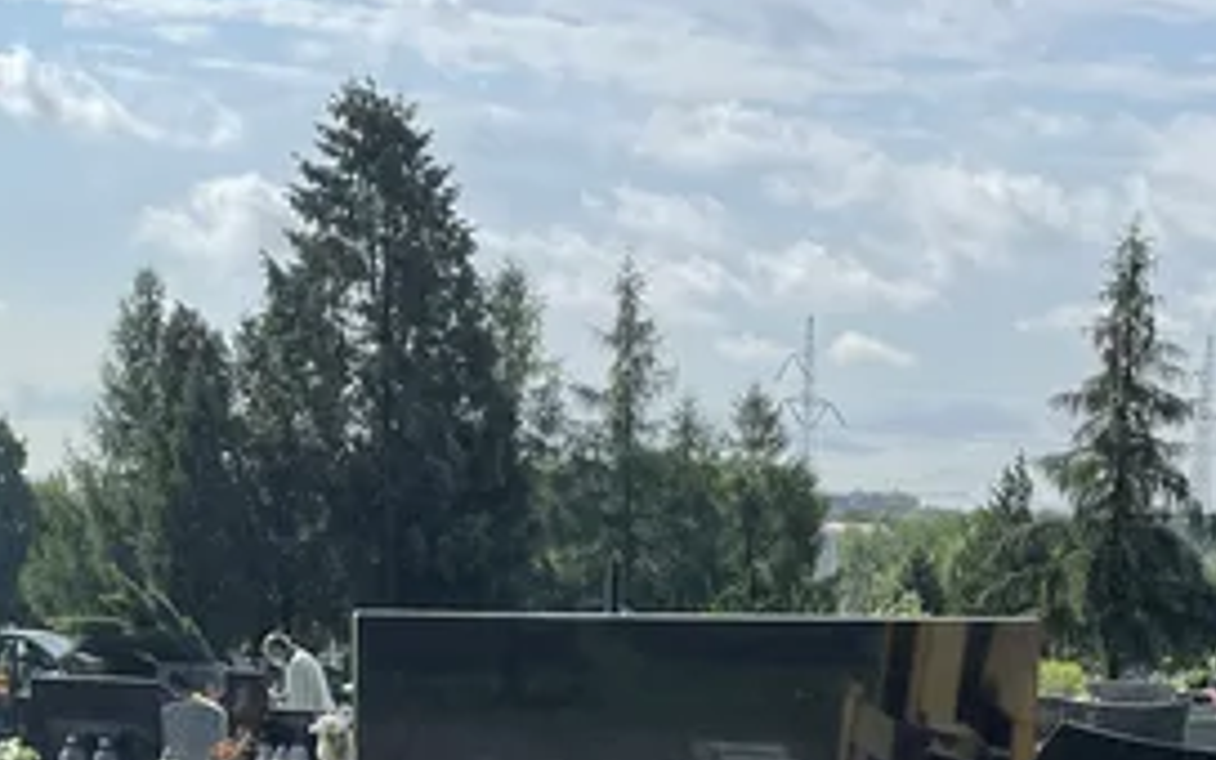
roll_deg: -0.9
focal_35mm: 81
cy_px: 1171
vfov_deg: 14.9
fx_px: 2684
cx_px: 599
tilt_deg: -13.2
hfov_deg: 25.5
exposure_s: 1/4651
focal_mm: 4.2
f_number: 1.6
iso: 32
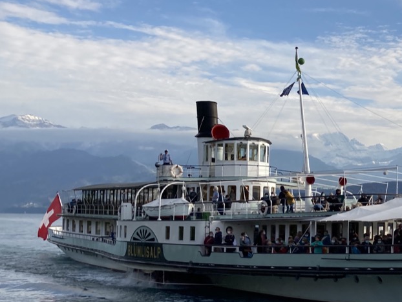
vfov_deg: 23.3
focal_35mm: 63
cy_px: 183
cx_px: 421
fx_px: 732
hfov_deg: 28.4
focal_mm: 3.99
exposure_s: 1/1919
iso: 20
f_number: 1.8
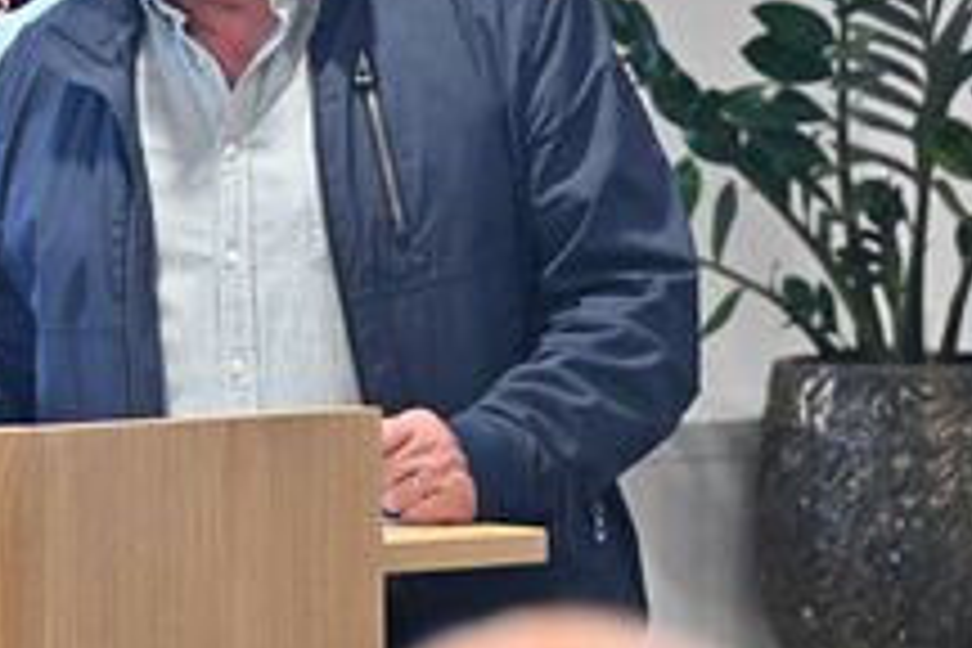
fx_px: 11258
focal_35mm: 417
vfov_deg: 3.3
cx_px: 117
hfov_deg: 4.9
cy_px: 32
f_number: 5.6
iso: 5000
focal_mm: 200
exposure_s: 1/80
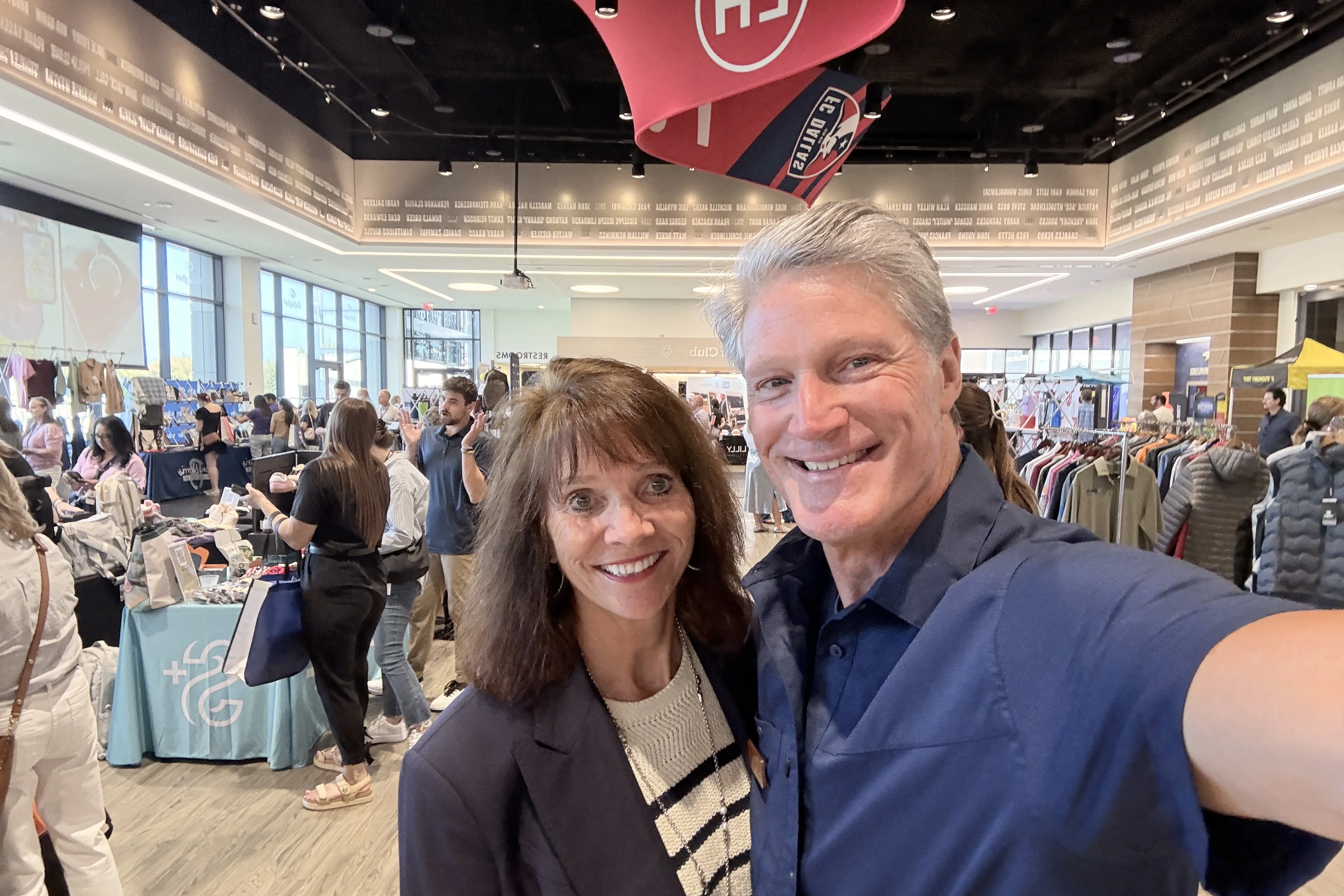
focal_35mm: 24
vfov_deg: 53.1
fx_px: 896
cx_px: 670
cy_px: 472
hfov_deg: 73.7
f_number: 1.9
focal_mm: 2.69
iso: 125
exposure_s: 1/50
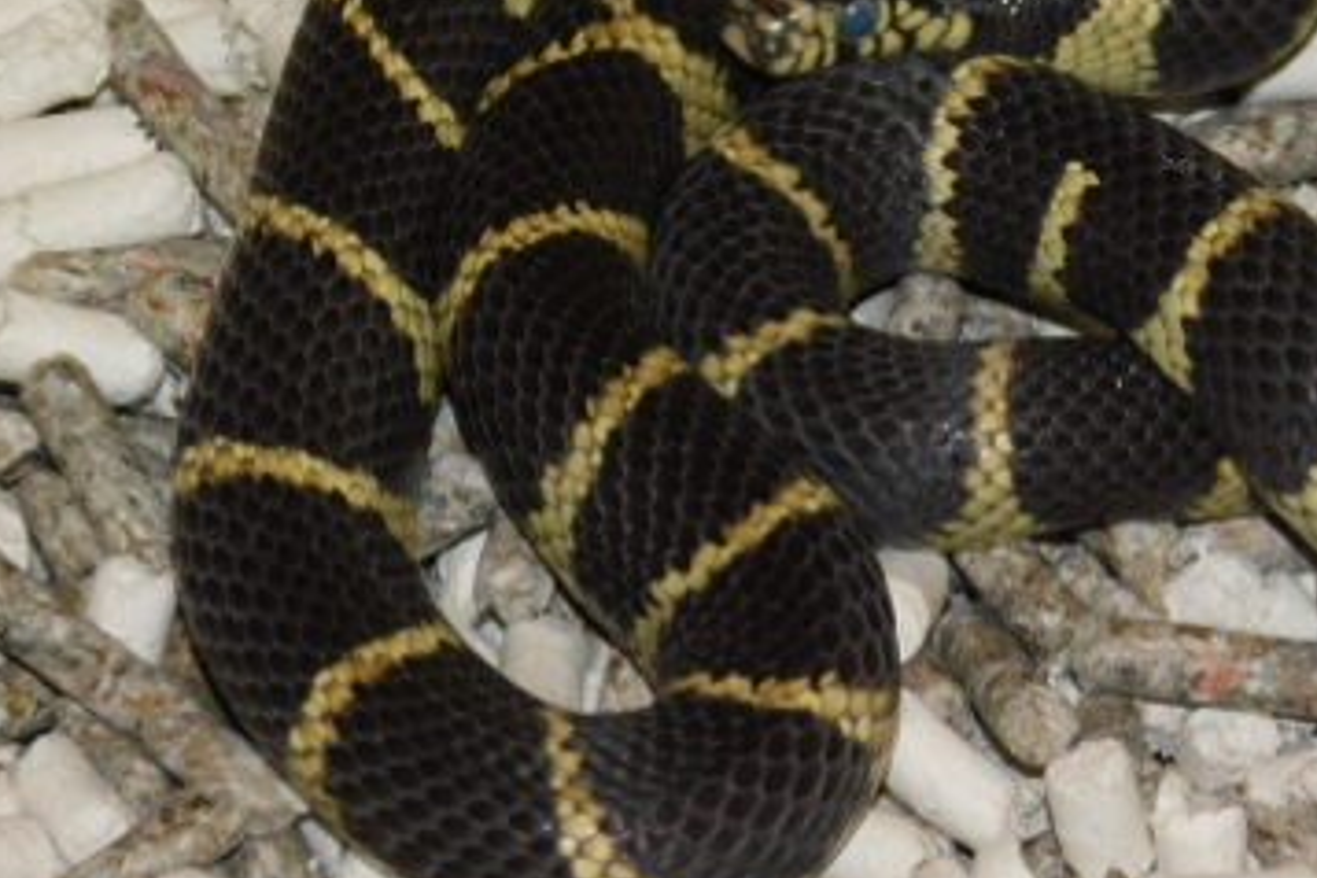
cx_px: 1099
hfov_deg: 7.4
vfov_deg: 5.0
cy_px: 151
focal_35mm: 276
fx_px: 10096
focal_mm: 26.3
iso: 200
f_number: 5.1
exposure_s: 1/60
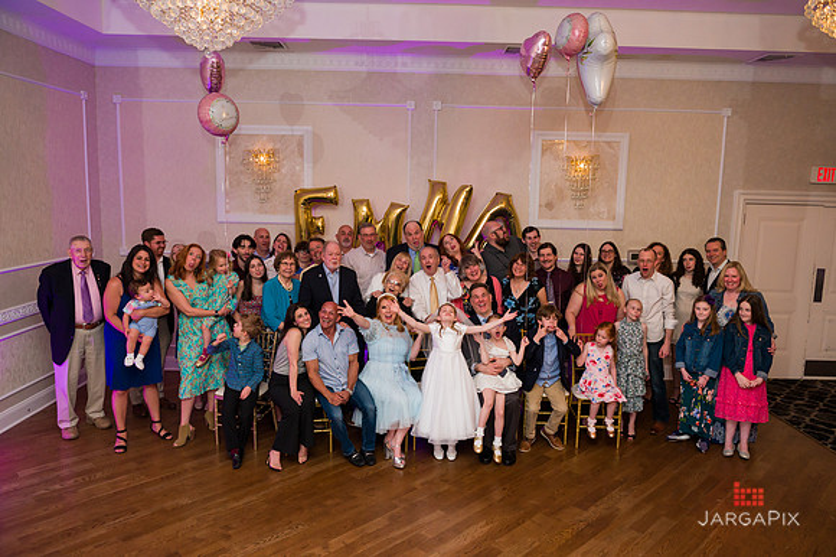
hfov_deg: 69.4
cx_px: 418
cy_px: 278
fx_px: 603
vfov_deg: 49.5
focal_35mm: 26
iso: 1250
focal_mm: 26
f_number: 5
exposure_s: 1/200
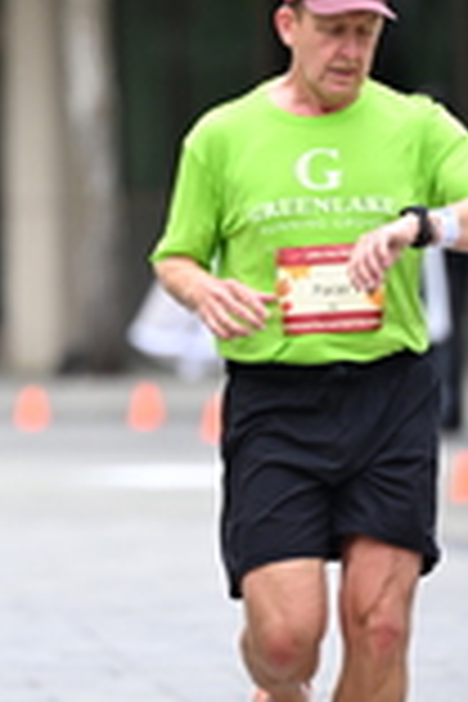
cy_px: 99
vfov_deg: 3.1
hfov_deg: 2.1
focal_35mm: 669
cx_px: -43
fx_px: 13044
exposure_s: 1/2000
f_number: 2.8
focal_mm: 190
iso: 640
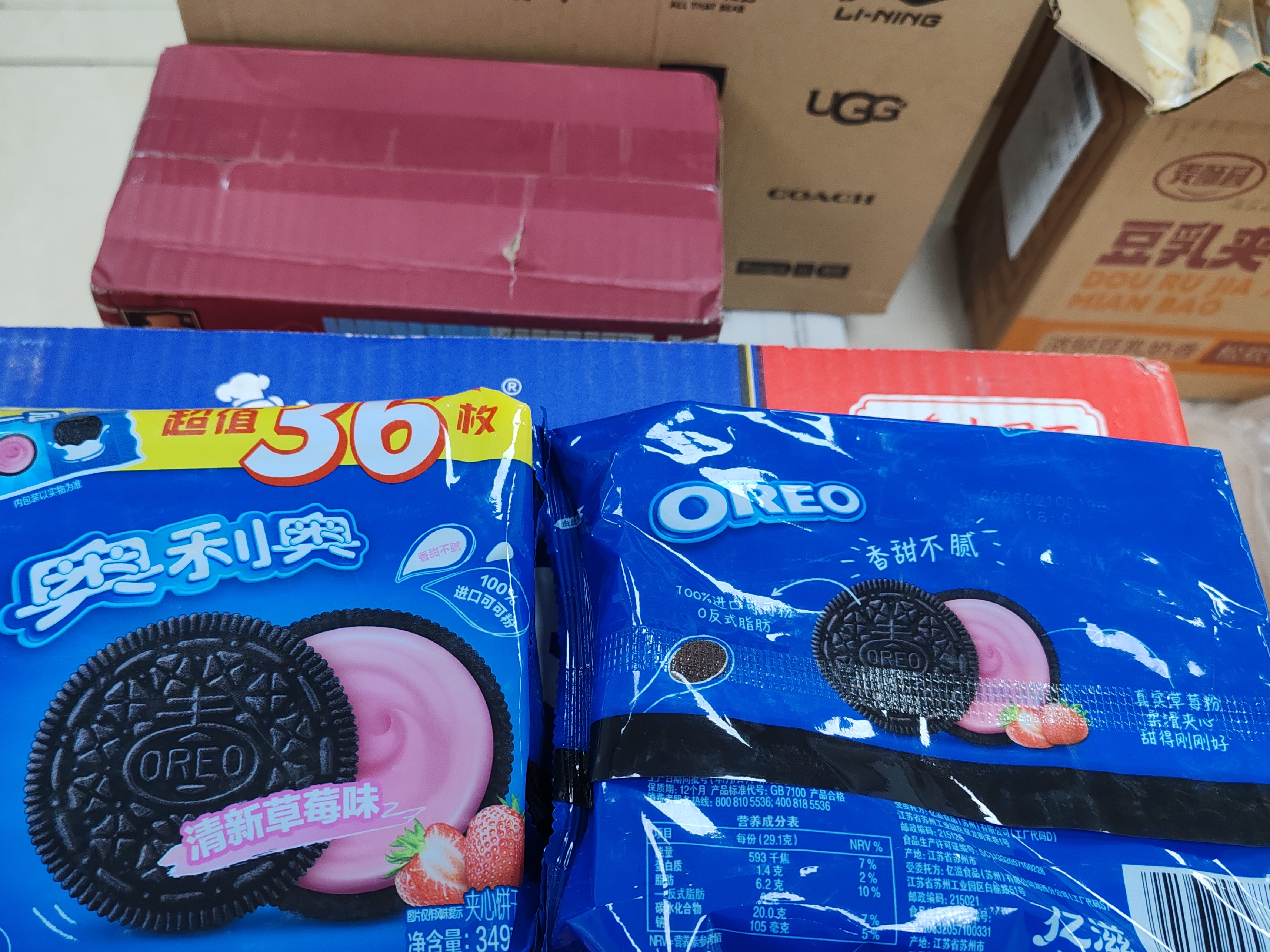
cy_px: 547
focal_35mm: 32
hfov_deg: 56.7
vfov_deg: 44.0
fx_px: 1174
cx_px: 571
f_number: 1.9
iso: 1000
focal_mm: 6.12
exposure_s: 1/100
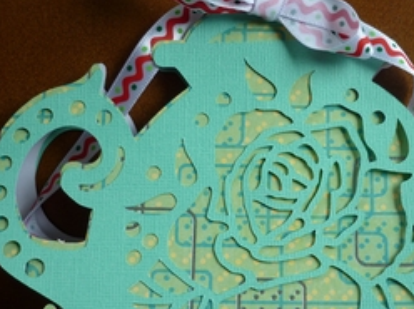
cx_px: 287
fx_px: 716
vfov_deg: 24.2
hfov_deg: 31.9
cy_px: 205
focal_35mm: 60
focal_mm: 5.5
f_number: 2.8
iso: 80
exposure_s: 1/100
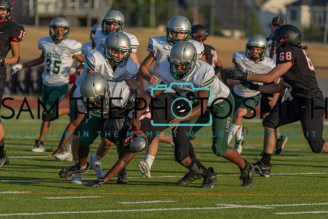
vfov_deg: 3.9
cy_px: 110
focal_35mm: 355
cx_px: 164
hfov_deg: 5.8
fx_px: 3235
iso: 200
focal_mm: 355
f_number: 5.6
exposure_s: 1/1250
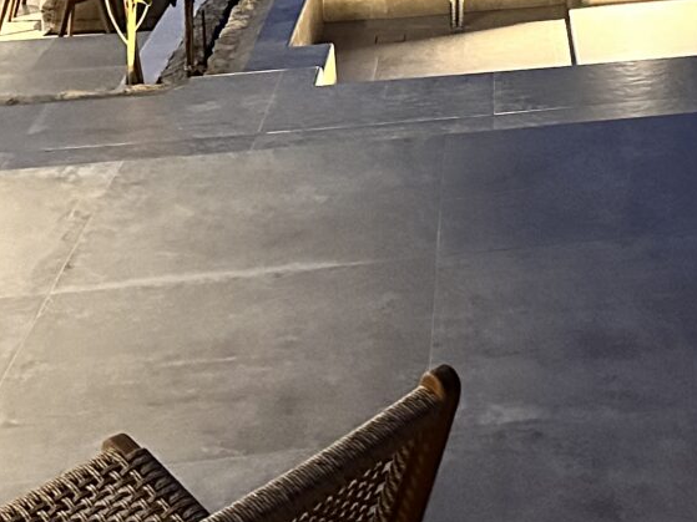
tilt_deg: -7.7
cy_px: -269
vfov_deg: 15.4
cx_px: 833
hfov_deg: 20.8
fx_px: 1772
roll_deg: +0.9
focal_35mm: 88
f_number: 1.78
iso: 800
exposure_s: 1/25
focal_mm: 6.86
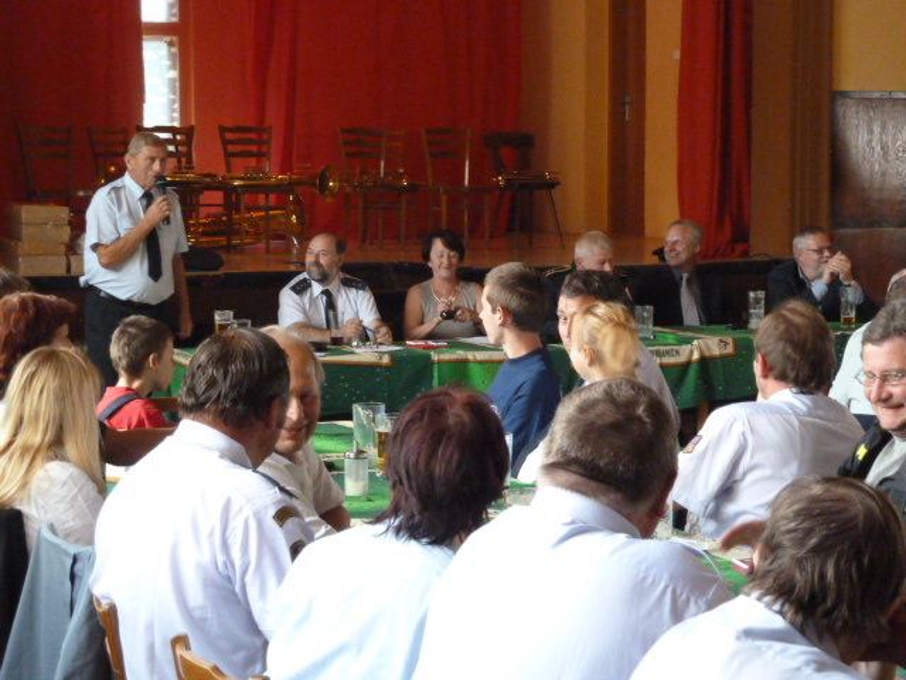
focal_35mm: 90
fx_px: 2356
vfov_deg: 16.4
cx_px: 453
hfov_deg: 21.8
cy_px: 340
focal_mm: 14.7
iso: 800
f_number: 4.3
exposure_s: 1/25
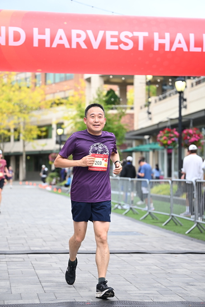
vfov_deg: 25.7
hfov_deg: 17.3
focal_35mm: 79
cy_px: 154
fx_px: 674
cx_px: 102
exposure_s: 1/1250
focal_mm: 79
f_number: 2.8
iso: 640
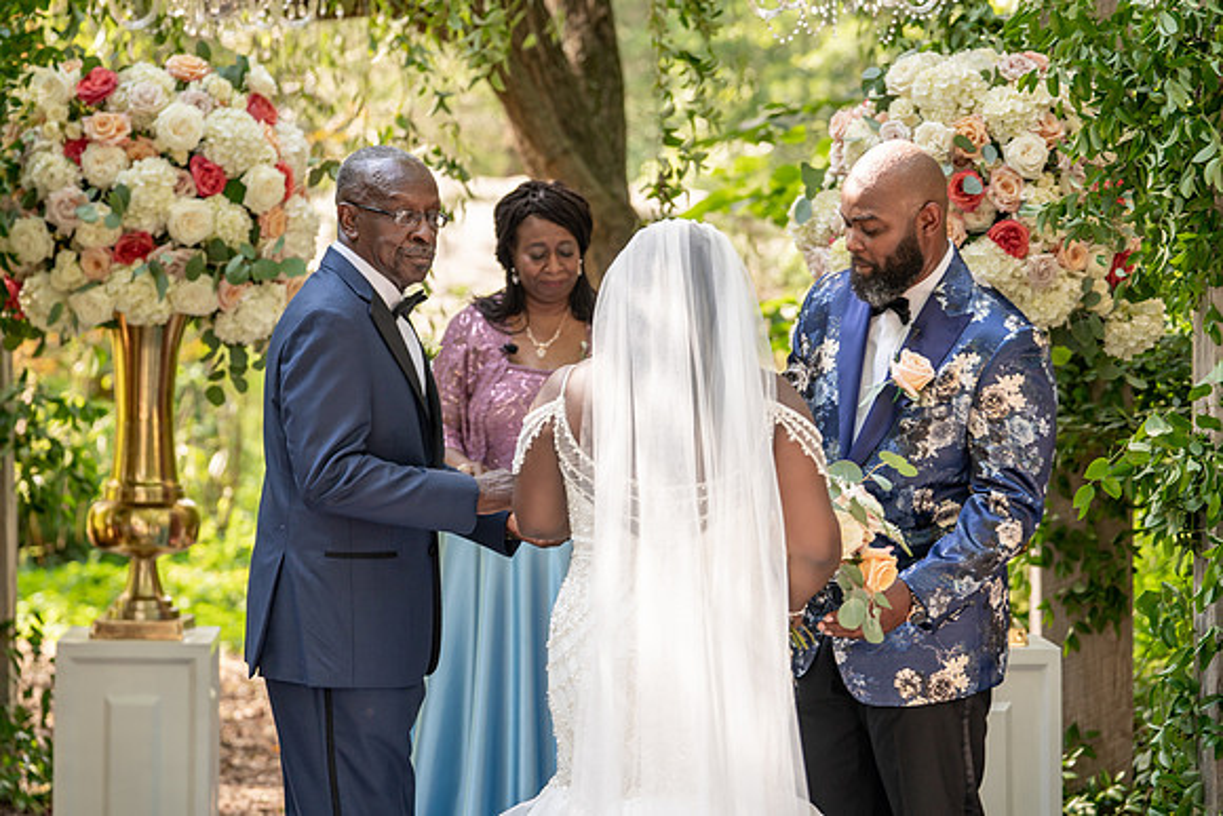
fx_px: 3932
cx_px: 591
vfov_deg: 11.8
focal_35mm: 116
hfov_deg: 17.7
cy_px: 394
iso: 200
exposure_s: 1/160
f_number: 4
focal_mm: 112
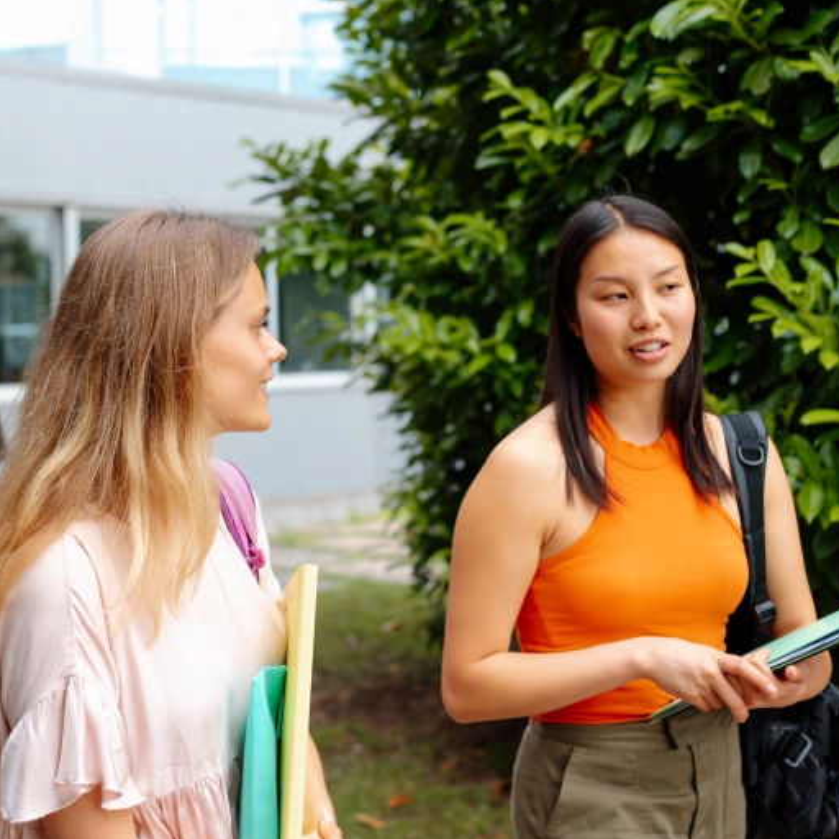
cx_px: 357
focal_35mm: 59
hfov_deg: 29.0
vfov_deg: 29.1
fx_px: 1618
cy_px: 406
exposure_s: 1/1250
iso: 800
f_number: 2.8
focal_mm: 35
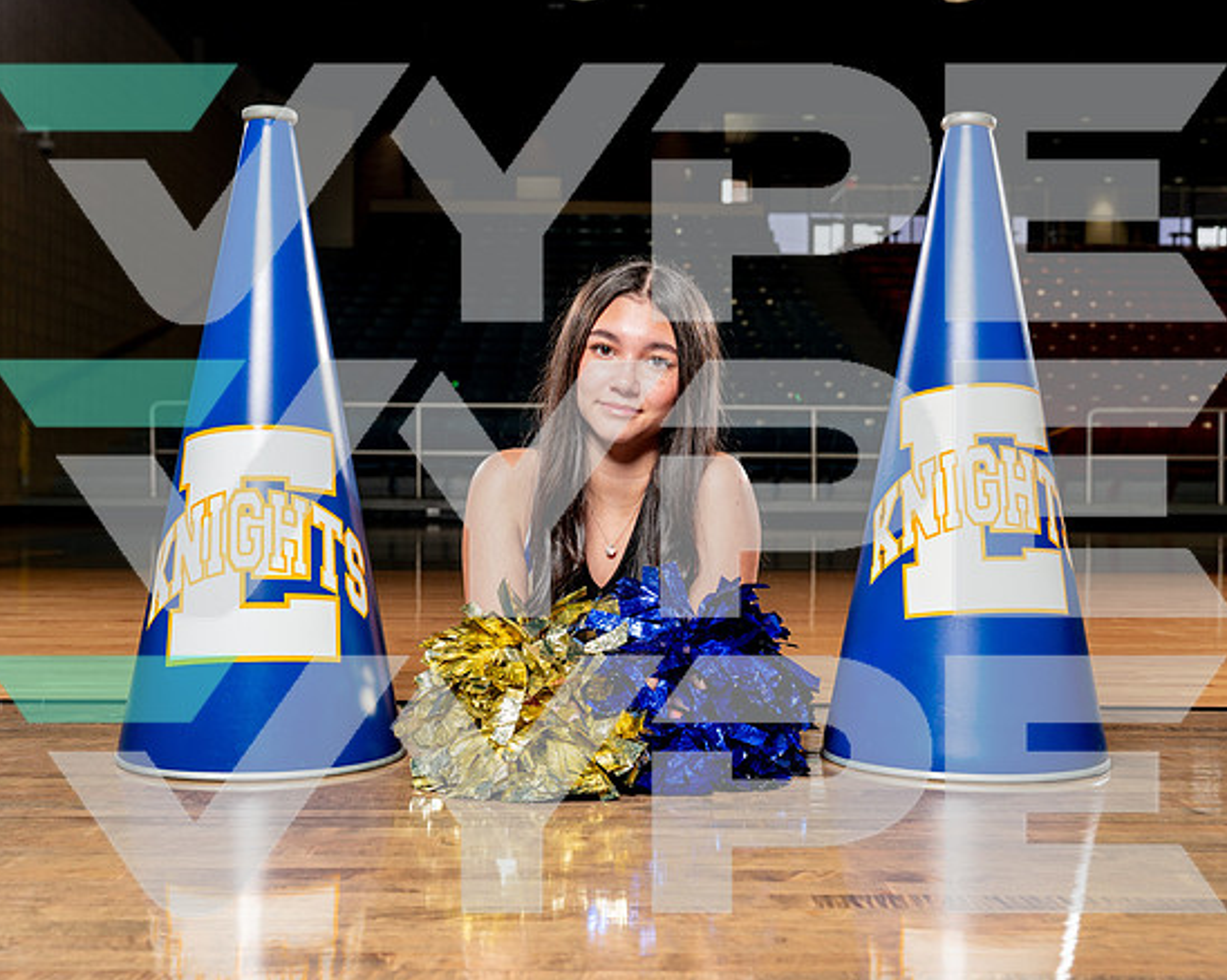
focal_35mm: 44
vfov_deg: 34.1
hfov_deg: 42.0
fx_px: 1597
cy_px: 490
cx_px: 601
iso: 200
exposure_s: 1/250
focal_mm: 38
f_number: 5.6
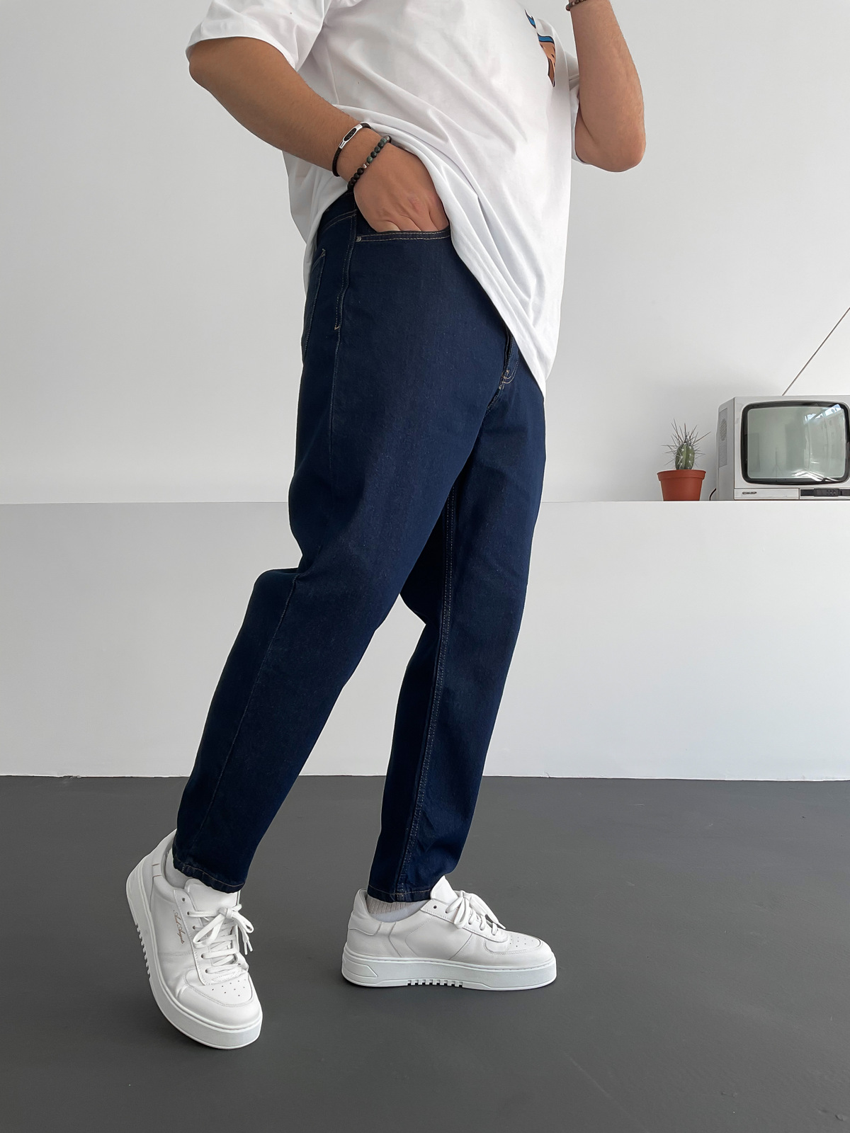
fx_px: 949
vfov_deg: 61.7
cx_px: 425
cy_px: 566
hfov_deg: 48.2
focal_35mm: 29
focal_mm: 3
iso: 16
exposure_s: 1/120
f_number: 1.8
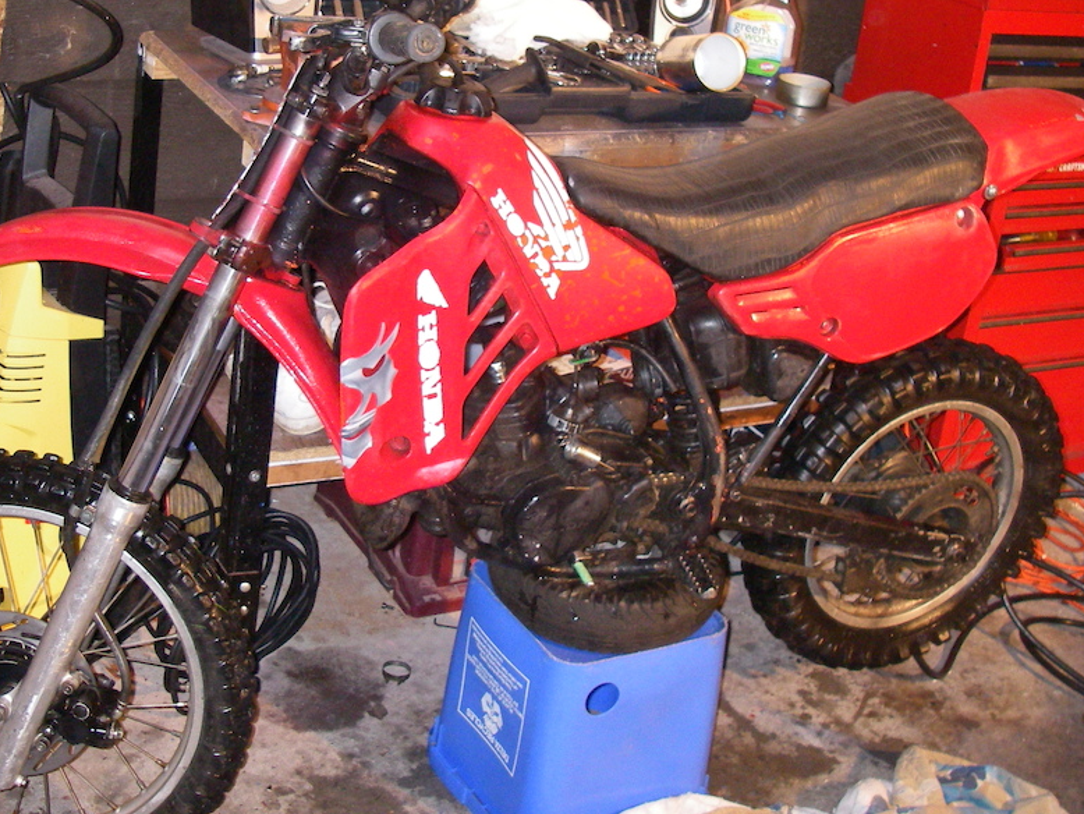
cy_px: 322
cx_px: 482
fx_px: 1566
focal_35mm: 50
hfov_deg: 38.1
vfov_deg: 29.0
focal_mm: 6.3
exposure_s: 1/40
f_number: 3.3
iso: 320
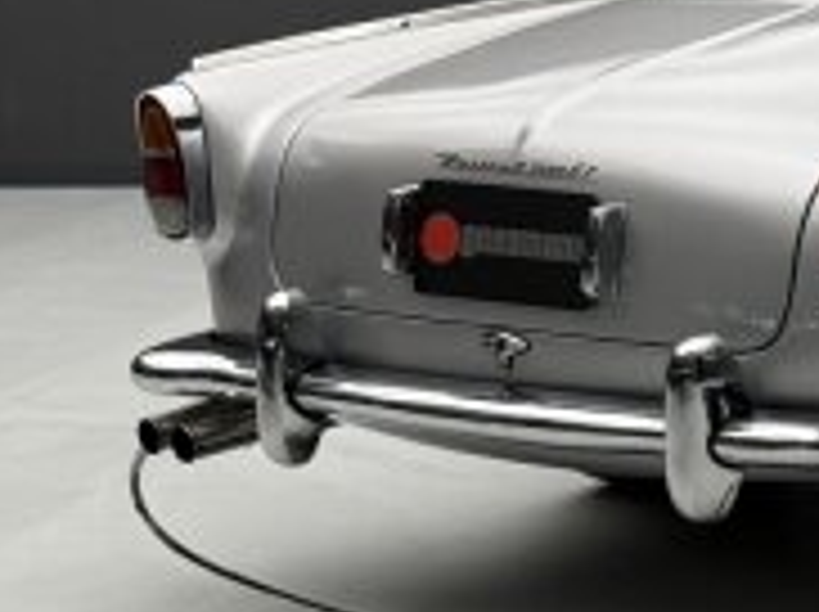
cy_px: 364
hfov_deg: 11.0
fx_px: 3993
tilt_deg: -9.9
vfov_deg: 8.8
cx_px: 1426
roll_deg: +0.3
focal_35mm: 169
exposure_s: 1/99
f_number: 1.78
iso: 80
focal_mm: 6.76
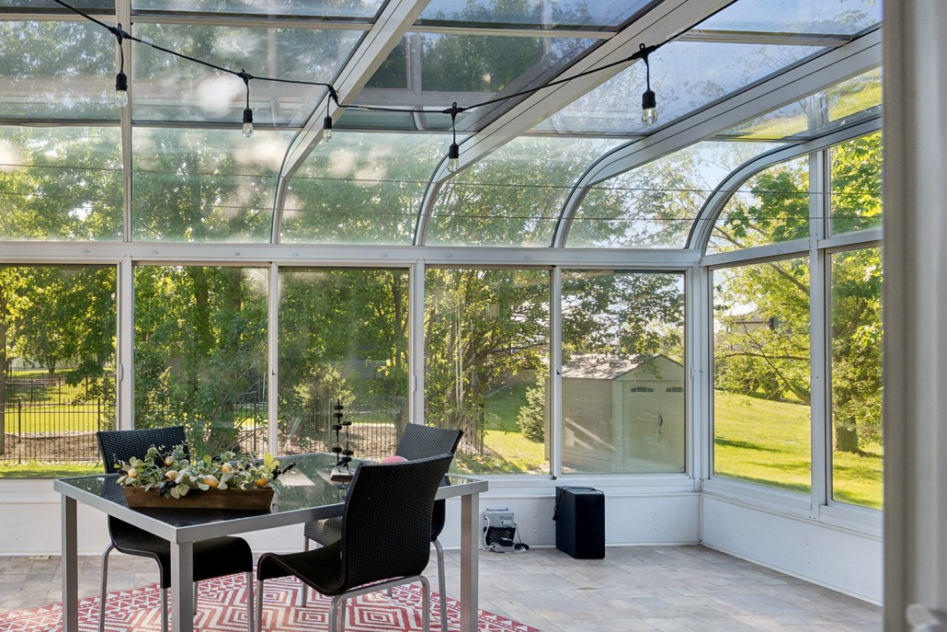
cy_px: 346
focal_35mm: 28
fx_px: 737
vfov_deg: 46.4
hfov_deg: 59.5
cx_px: 169
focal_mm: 17
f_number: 9
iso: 400
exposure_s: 1/80
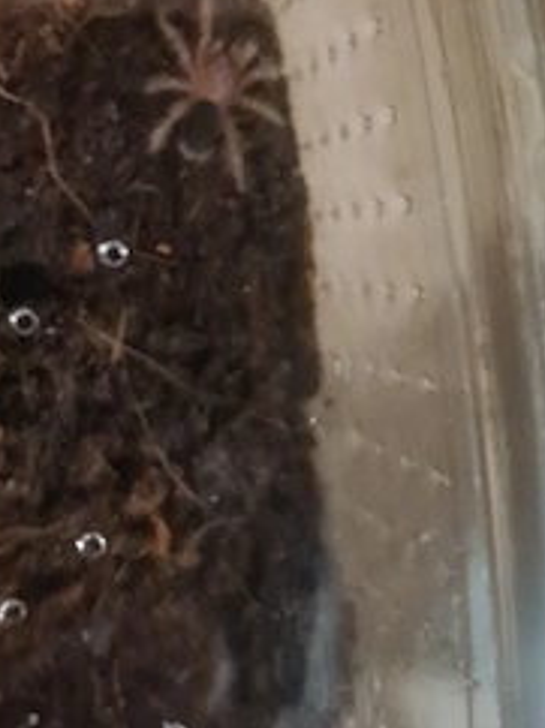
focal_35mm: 43
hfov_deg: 32.8
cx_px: 129
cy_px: 177
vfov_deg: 42.5
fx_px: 904
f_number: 1.8
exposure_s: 1/10
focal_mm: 5.4
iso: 2000
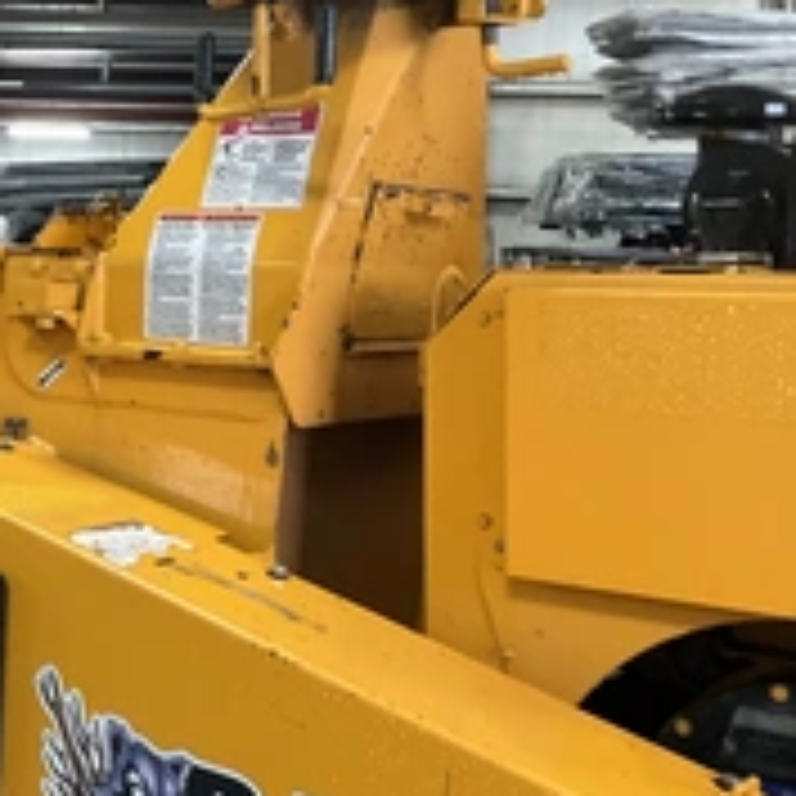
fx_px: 1509
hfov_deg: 27.8
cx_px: 4
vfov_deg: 29.0
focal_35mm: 58
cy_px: 184
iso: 200
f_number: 1.8
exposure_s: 1/60
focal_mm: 3
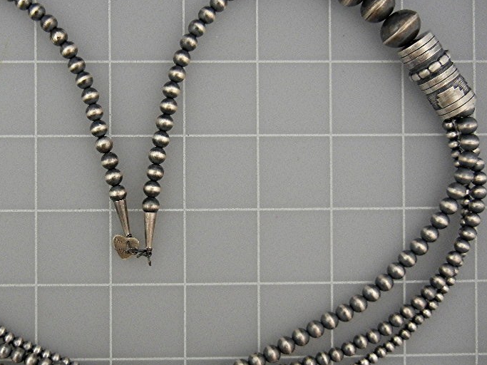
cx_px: 143
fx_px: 633
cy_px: 181
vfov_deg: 32.2
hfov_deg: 41.3
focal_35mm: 45
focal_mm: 5.4
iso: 400
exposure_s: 1/38.4
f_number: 3.5
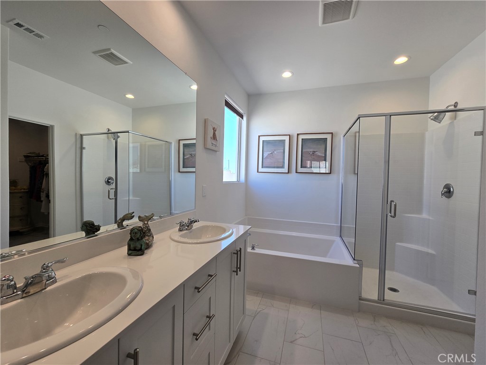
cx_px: 243
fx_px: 183
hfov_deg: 106.2
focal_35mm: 13
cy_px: 182
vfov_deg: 89.9
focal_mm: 2.2
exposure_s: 1/122
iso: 50
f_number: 2.2
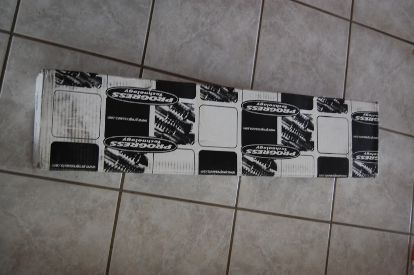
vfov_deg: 31.8
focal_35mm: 42
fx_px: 483
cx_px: 207
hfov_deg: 46.4
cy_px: 138
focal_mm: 28
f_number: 4.2
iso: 800
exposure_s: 1/8
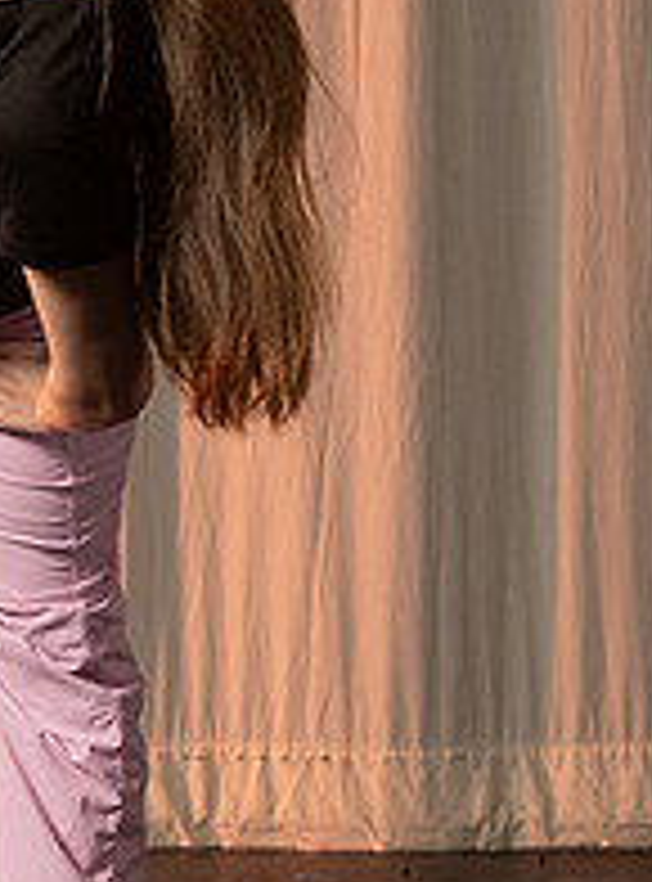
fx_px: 5042
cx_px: -338
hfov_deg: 7.3
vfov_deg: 10.0
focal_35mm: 199
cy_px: 204
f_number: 6.3
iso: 500
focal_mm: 34
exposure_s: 1/200
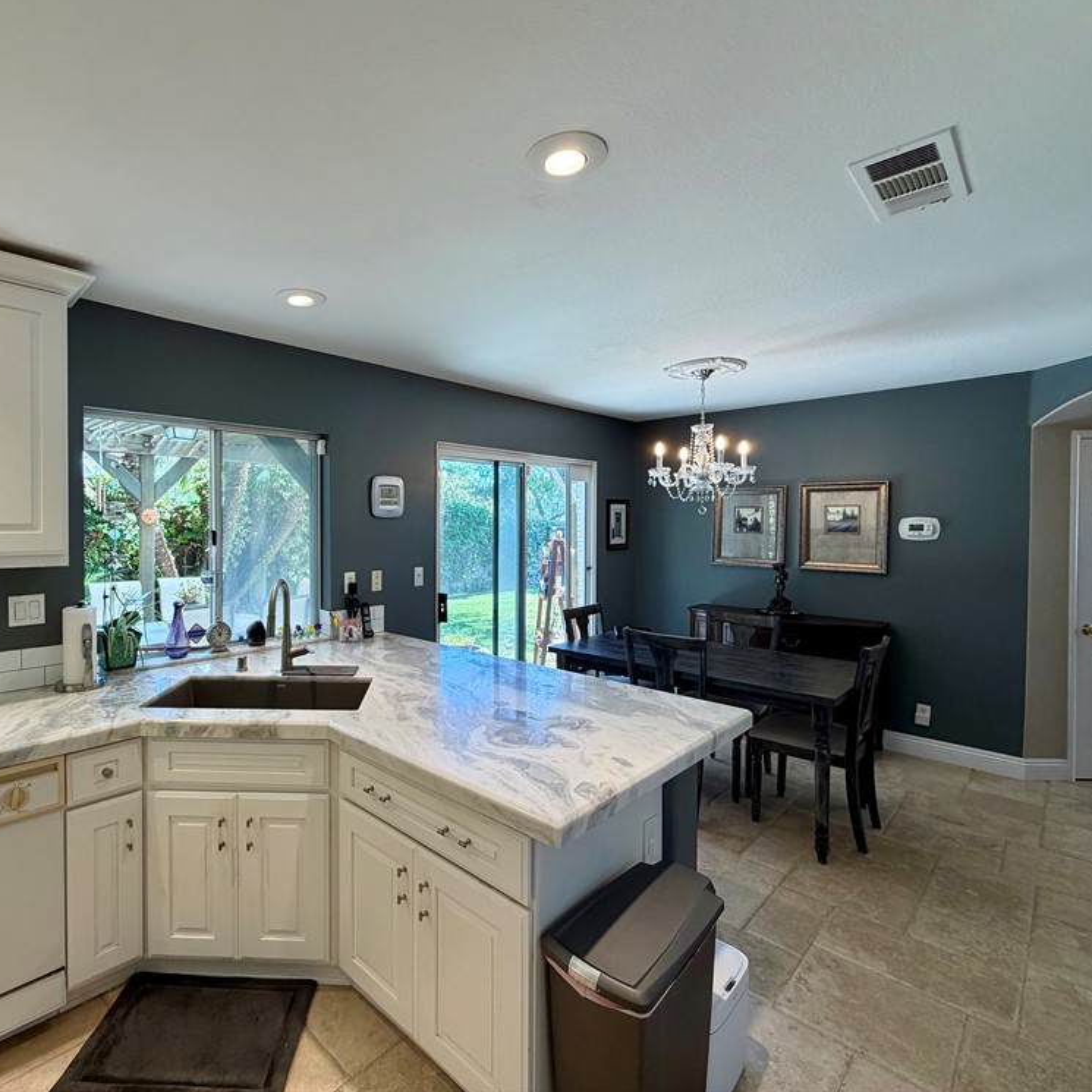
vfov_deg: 84.0
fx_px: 607
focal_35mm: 17
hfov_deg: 82.7
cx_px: 422
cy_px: 532
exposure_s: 1/120
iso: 125
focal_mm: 2.22
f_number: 2.2
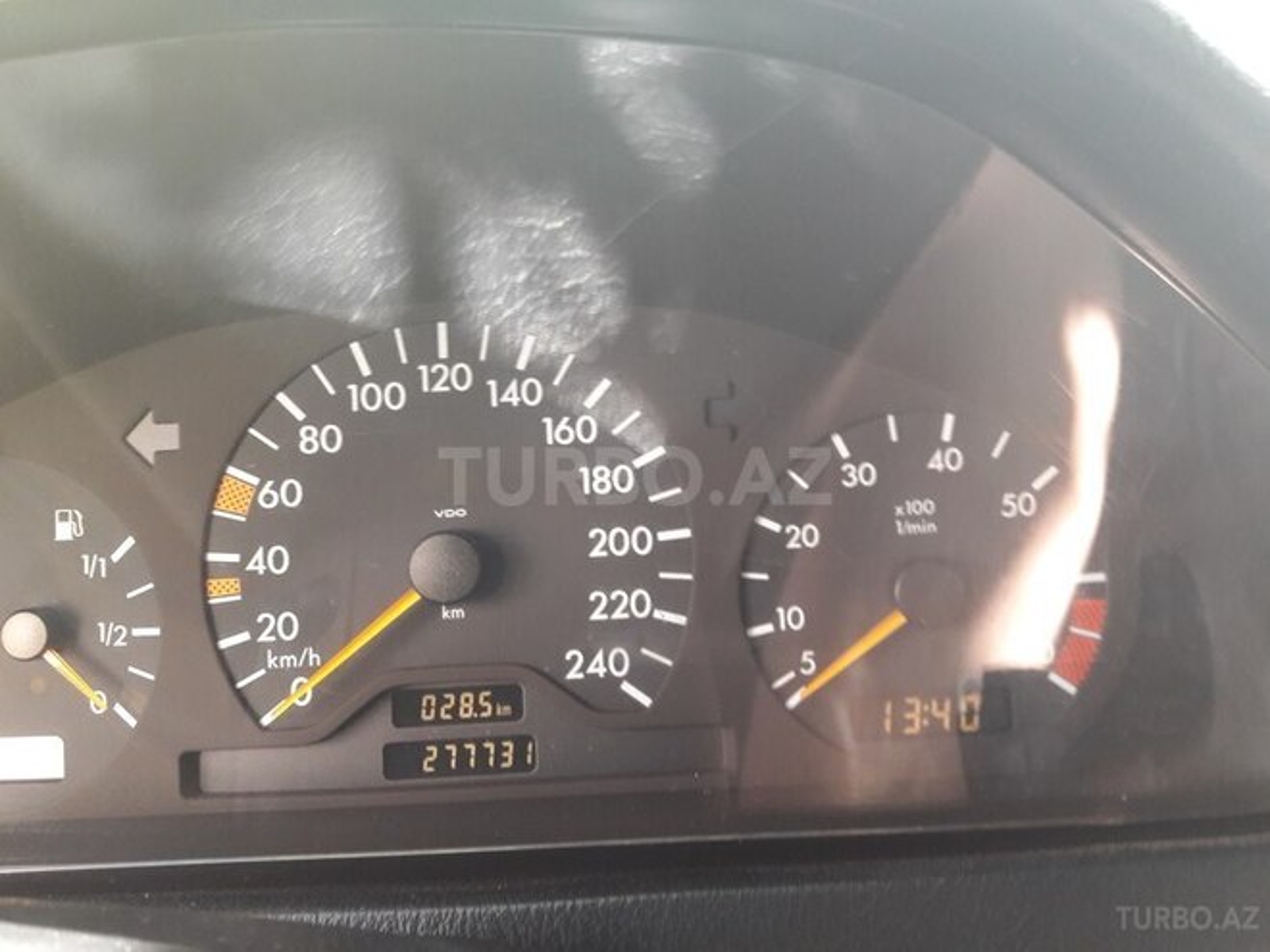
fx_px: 1027
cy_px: 476
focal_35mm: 28
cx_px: 635
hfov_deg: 63.4
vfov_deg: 49.7
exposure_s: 1/25
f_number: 1.9
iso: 160
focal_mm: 3.7
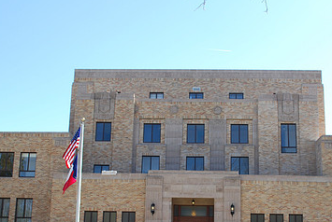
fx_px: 453
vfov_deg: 27.4
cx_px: 191
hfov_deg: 40.2
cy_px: 155
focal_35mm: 49
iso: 100
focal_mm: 20
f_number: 6.3
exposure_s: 1/160
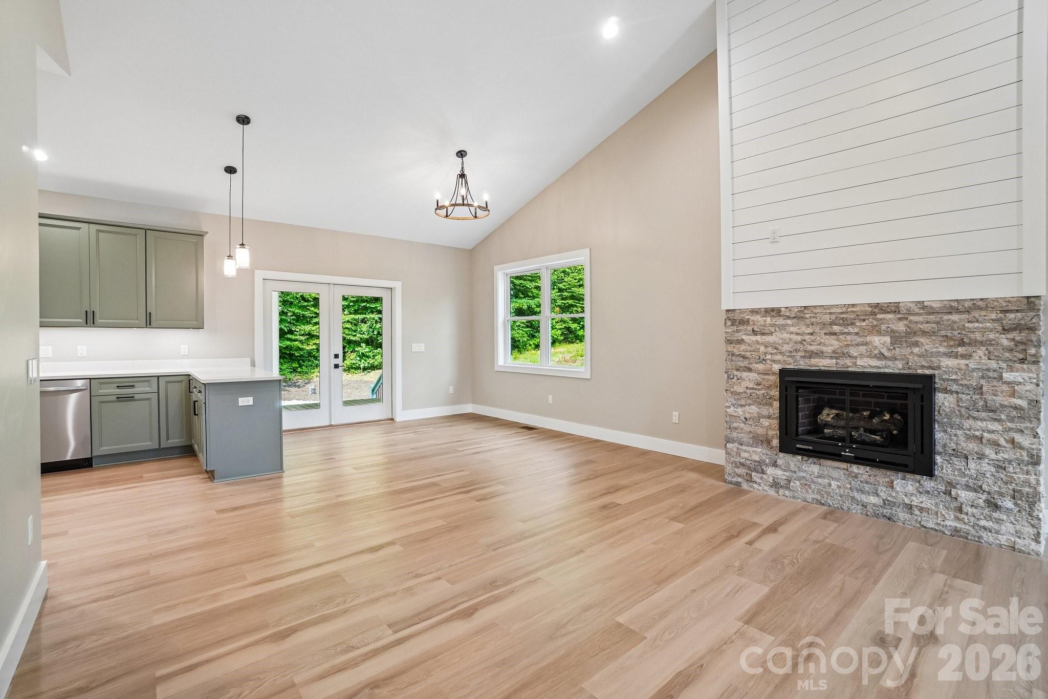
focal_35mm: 15
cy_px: 350
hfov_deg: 100.4
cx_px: 524
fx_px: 437
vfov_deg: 77.3
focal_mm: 10
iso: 320
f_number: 8
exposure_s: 1/30
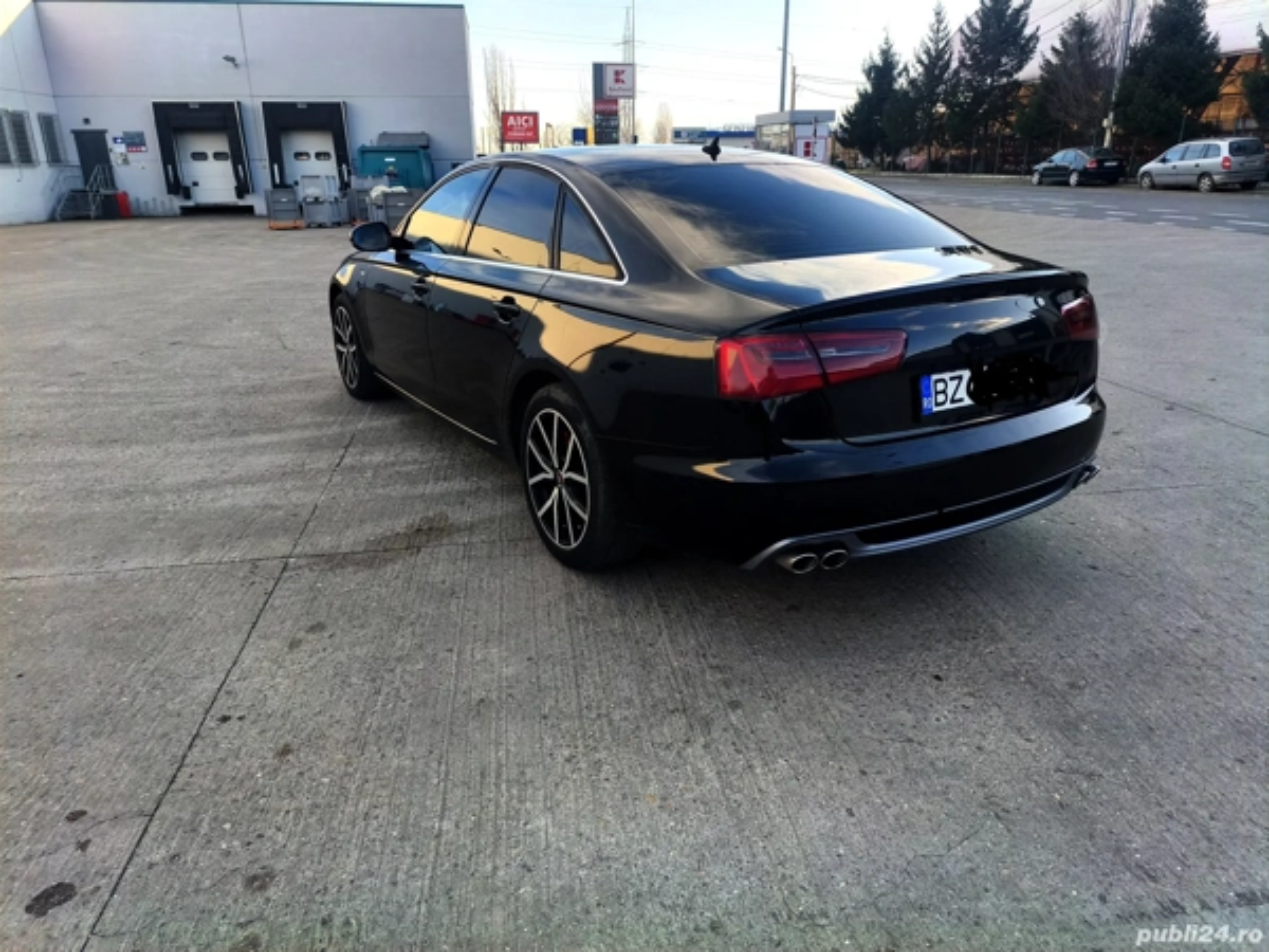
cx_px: 634
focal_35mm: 23
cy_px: 476
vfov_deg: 58.9
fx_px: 843
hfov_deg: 73.9
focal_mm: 6.14
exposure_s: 1/391
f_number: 1.65
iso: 50
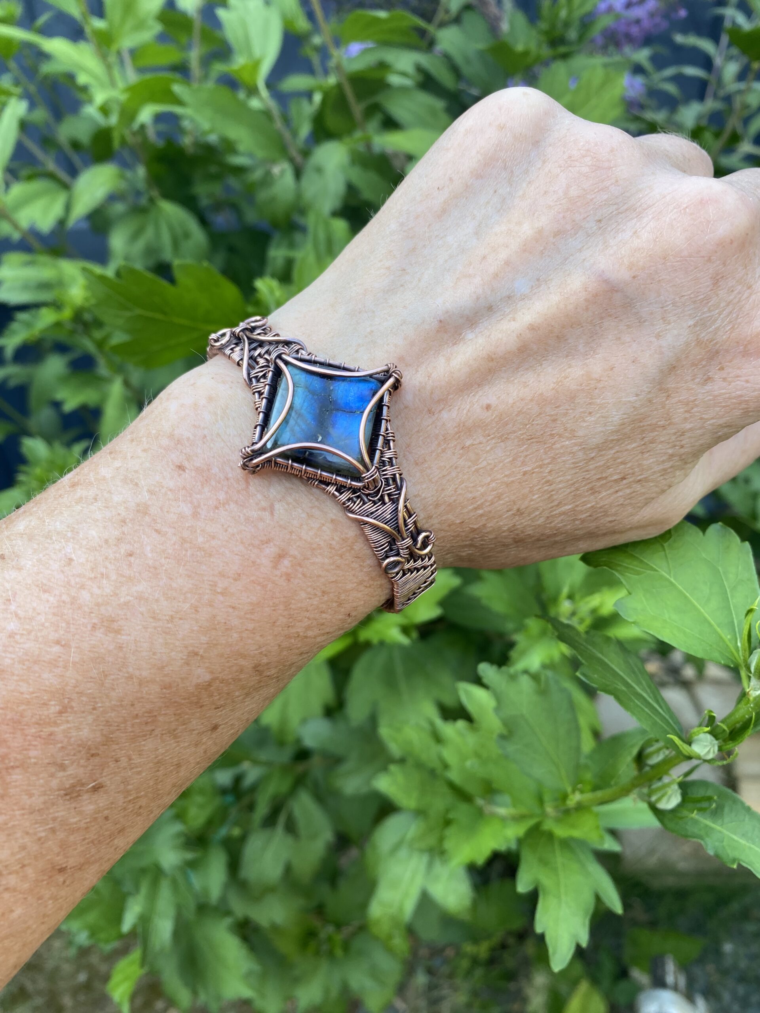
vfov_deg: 69.4
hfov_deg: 54.9
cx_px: 380
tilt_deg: -36.3
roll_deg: +3.2
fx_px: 732
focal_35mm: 25
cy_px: 506
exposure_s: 1/128
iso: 32
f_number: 1.8
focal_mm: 4.25
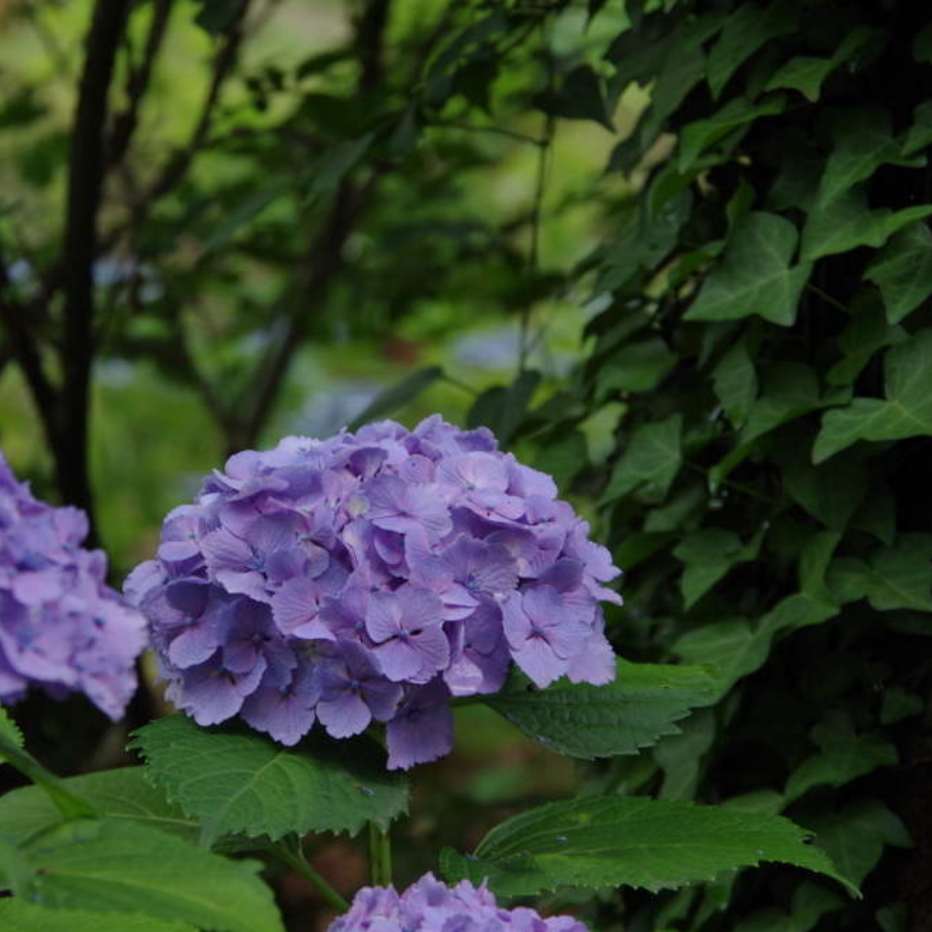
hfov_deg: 8.9
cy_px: 455
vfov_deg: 8.9
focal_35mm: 197
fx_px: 6001
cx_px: 241
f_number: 7.1
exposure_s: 1/160
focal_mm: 100
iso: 400
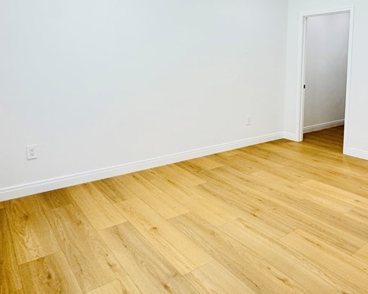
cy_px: 97
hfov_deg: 60.5
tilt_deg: -6.7
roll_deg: -0.9
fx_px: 305
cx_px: 250
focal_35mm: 28
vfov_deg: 50.6
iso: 200
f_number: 2.2
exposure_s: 1/120
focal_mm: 2.22
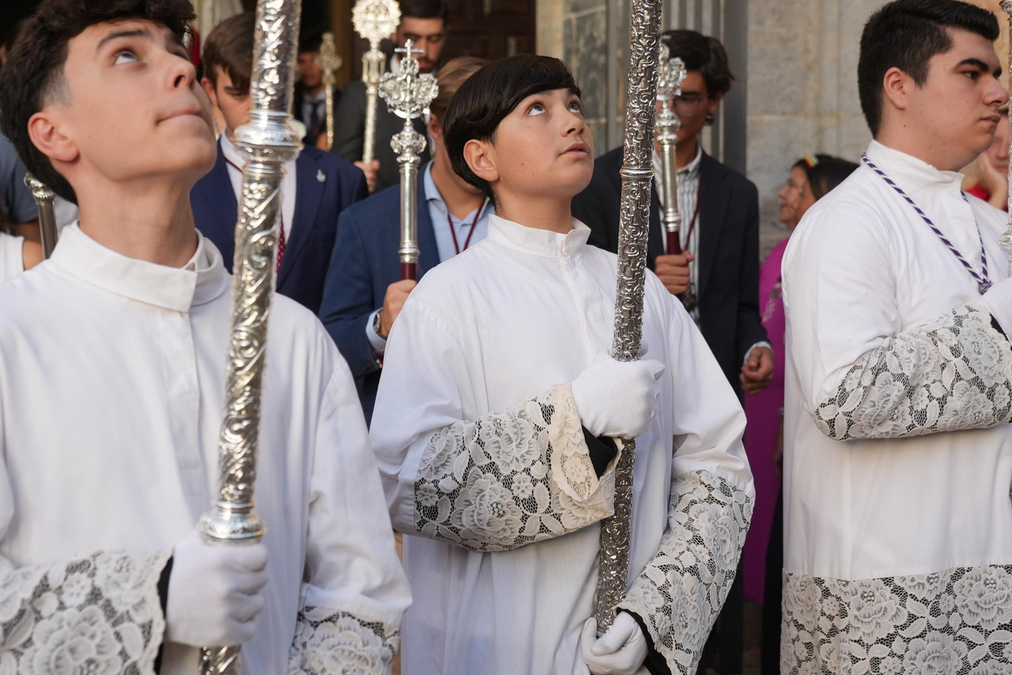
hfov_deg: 33.9
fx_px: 1659
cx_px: 494
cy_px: 338
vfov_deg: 23.0
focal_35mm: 59
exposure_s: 1/500
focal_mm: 38
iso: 320
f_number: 3.5
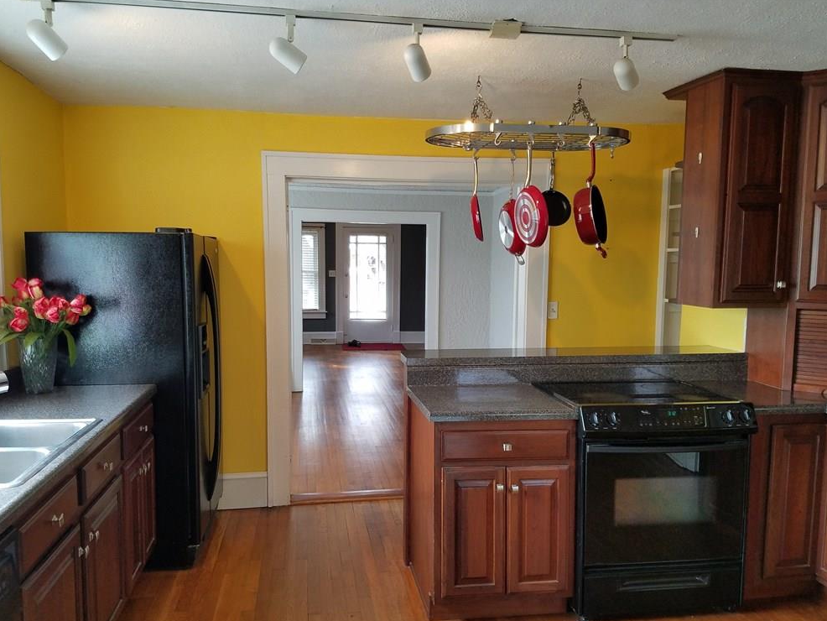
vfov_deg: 51.4
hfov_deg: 65.3
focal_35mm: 27
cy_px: 318
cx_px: 401
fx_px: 645
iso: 125
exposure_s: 1/60
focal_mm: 4.2
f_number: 1.7
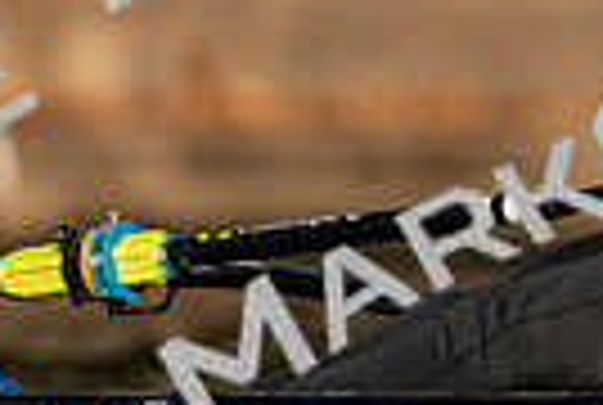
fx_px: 43479
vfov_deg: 0.5
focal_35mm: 2590
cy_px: -29
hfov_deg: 0.8
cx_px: 788
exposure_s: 1/2500
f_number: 4
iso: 125
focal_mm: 600
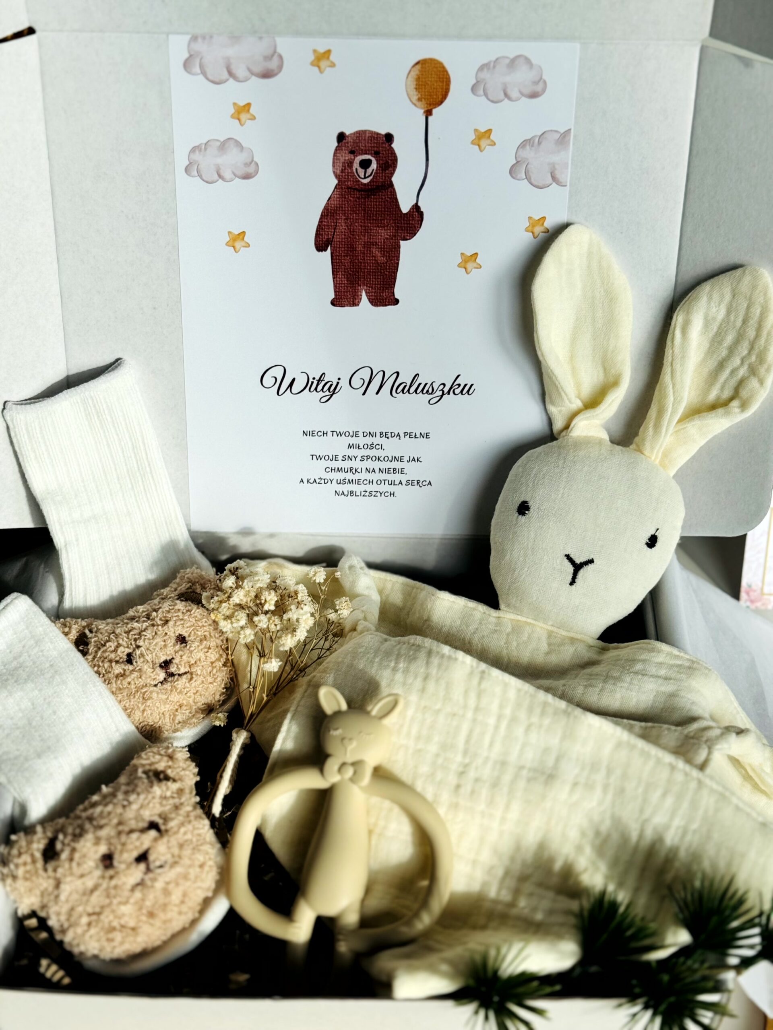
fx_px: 1429
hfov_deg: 30.3
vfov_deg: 39.7
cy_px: 515
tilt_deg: -47.4
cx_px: 386
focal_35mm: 48
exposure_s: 1/980
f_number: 1.78
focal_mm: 6.76
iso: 64
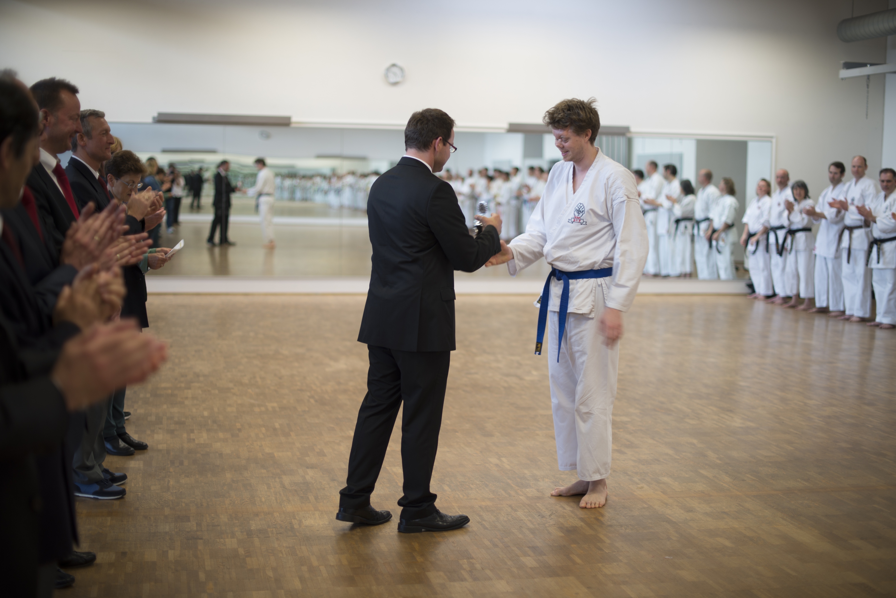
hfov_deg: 39.6
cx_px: 448
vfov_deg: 27.0
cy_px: 299
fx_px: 1245
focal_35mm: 50
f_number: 1.8
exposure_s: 1/50
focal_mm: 50
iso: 100
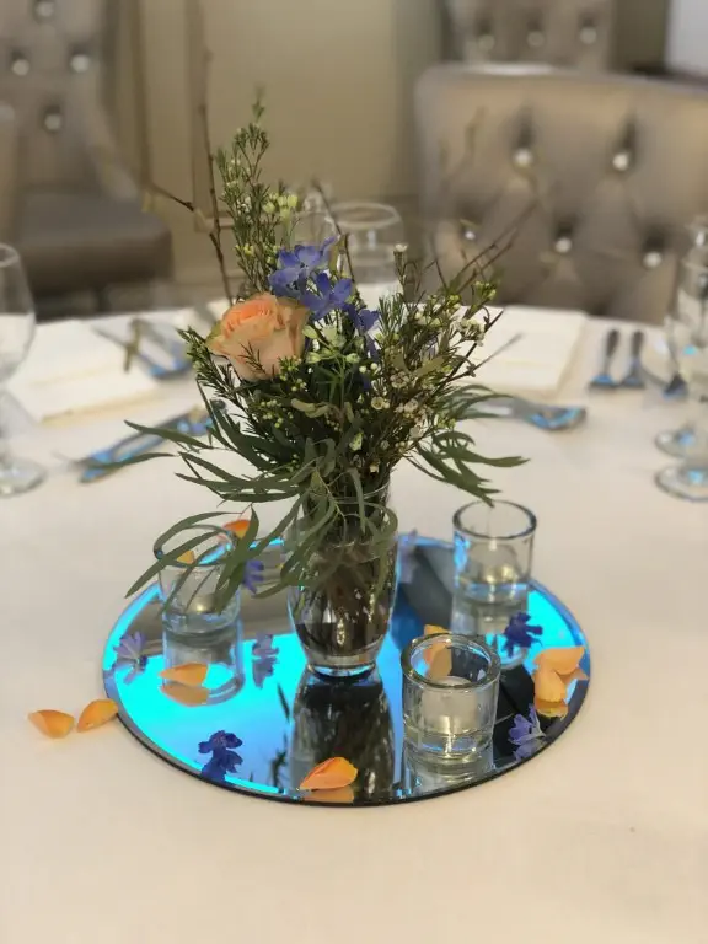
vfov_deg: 36.8
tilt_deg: -26.2
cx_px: 354
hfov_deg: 28.0
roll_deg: +0.2
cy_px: 472
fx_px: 1418
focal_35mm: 52
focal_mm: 6
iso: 160
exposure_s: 1/17
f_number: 2.4
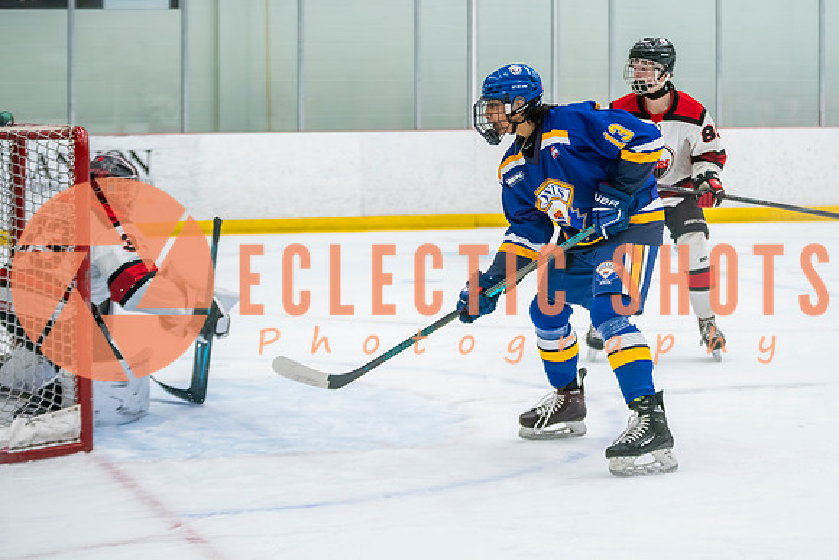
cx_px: 547
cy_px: 237
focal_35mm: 96
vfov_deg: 14.2
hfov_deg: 21.1
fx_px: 2244
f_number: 2.8
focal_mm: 70
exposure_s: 1/640
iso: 2500
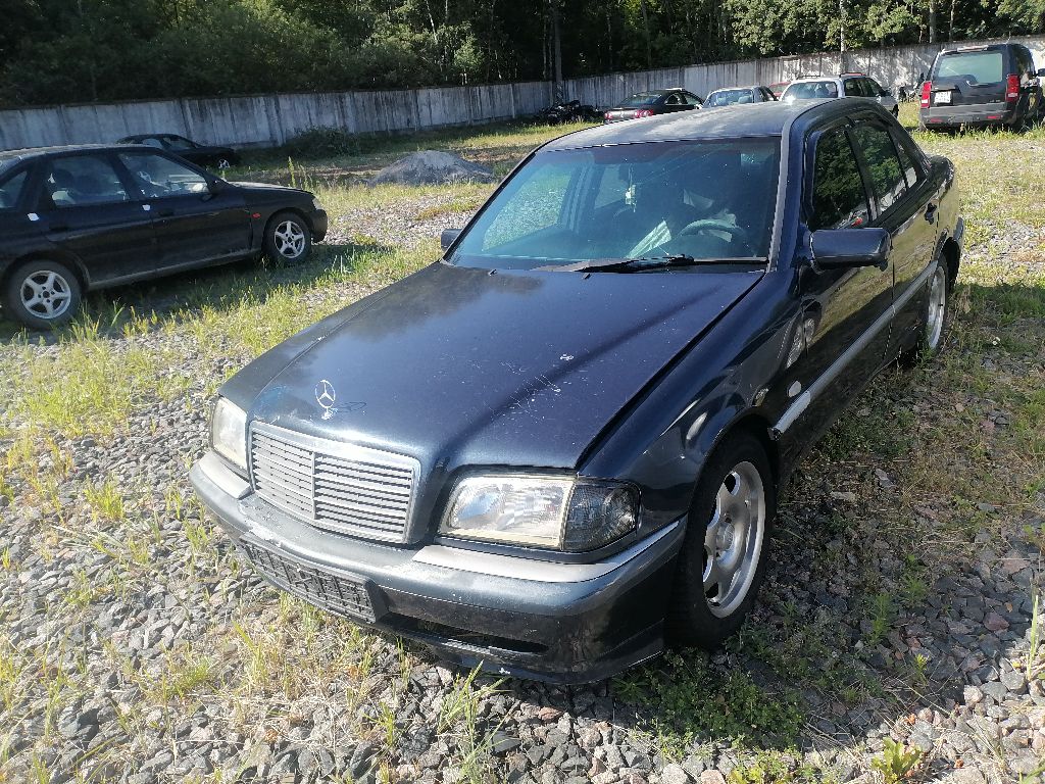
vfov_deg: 53.1
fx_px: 785
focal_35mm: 26
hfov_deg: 67.3
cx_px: 522
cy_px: 392
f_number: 1.8
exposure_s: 1/746
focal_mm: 4.25
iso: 50
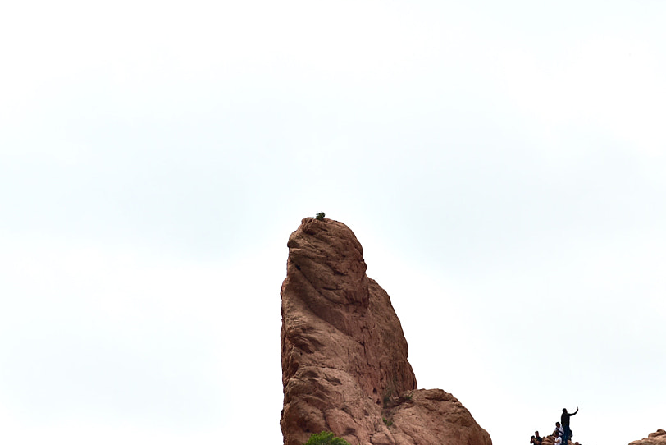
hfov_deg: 5.2
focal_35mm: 394
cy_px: 413
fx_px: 7291
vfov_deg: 3.5
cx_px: 440
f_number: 6.3
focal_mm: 200
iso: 200
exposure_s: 1/400
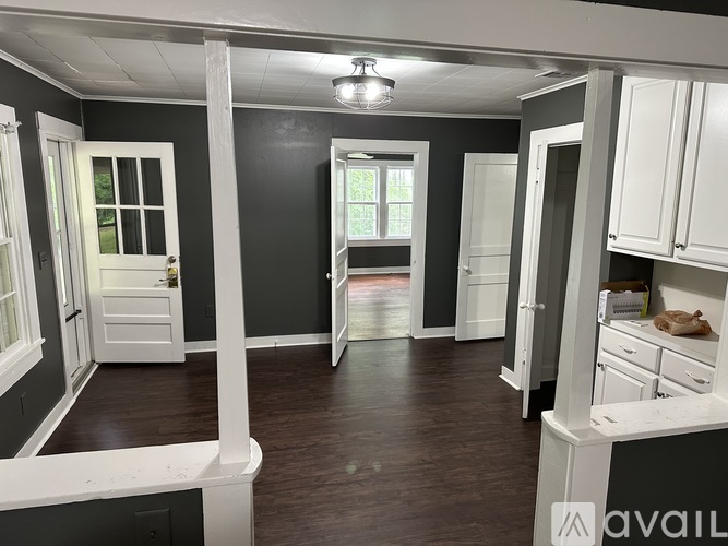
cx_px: 364
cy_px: 273
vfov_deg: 56.8
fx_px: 505
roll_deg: -0.6
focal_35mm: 24
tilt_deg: -11.2
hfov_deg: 71.6
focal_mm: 6.86
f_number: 1.78
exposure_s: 1/60
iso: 320
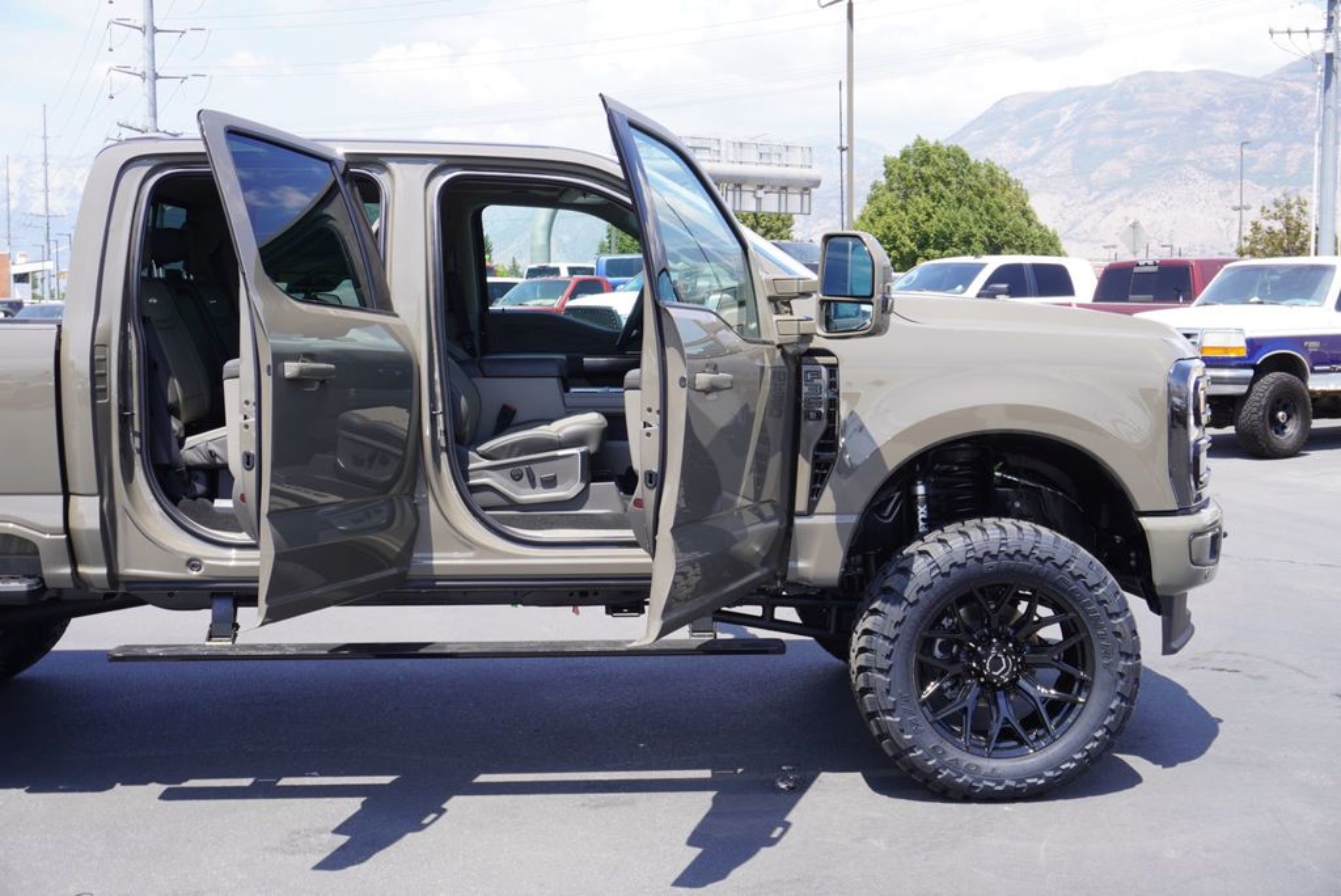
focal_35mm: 44
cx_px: 670
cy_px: 448
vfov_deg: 30.9
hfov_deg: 44.9
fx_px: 1621
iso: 100
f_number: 8
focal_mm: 29
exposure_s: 1/100
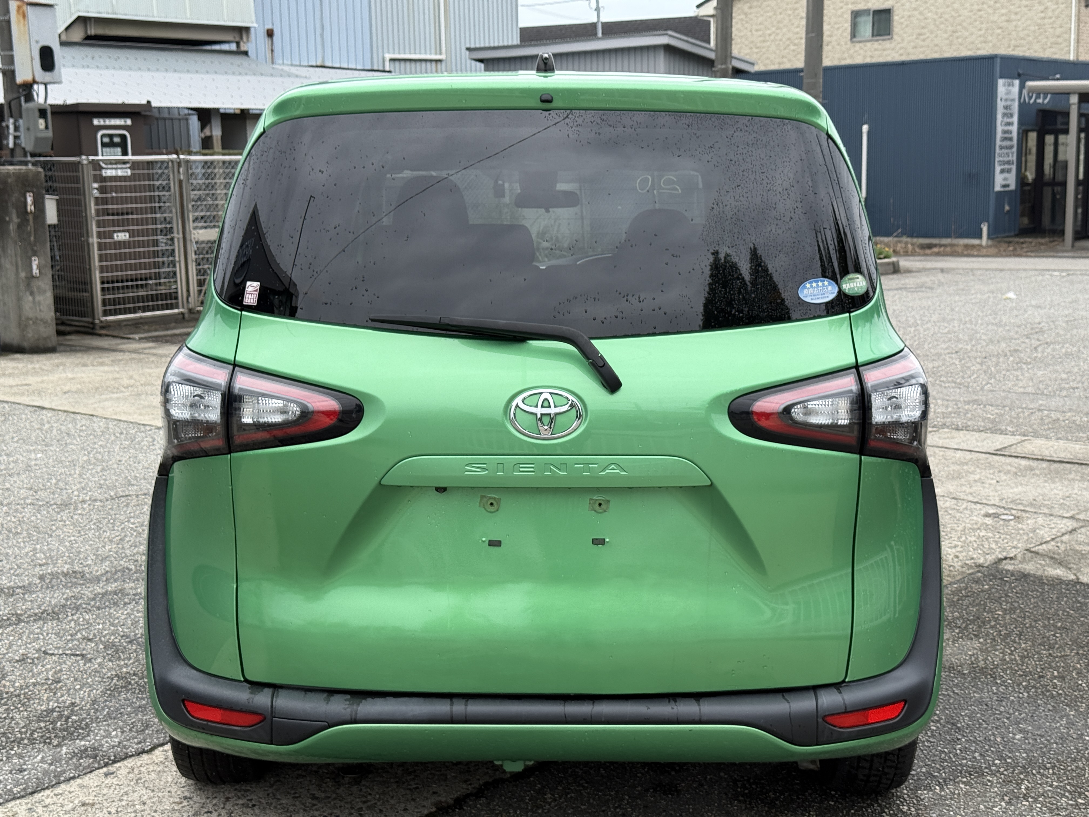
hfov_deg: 39.7
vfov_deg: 30.3
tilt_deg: -8.6
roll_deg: +1.3
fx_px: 1510
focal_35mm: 48
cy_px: 408
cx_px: 544
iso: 80
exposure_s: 1/1678
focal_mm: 6.76
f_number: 1.78
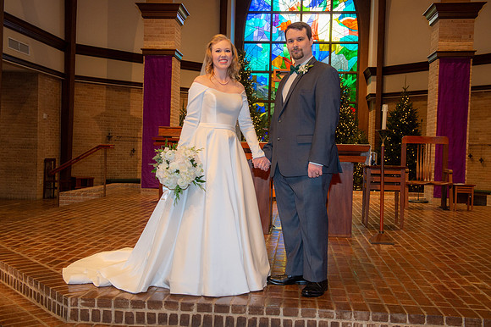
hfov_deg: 48.5
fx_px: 545
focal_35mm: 40
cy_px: 164
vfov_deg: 33.4
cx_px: 246
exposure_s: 1/125
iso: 1600
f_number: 5.6
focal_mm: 40
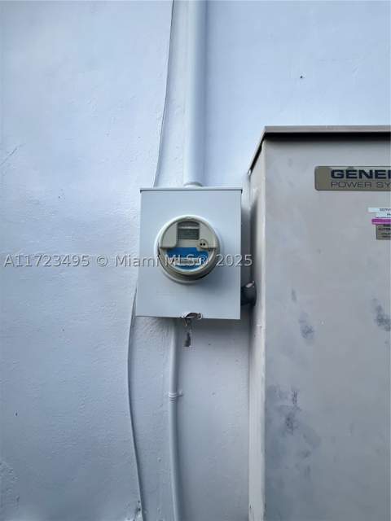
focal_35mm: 13
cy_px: 260
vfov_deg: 106.2
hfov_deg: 89.9
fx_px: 196
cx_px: 196
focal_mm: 1.57
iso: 32
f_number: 1.8
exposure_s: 1/555
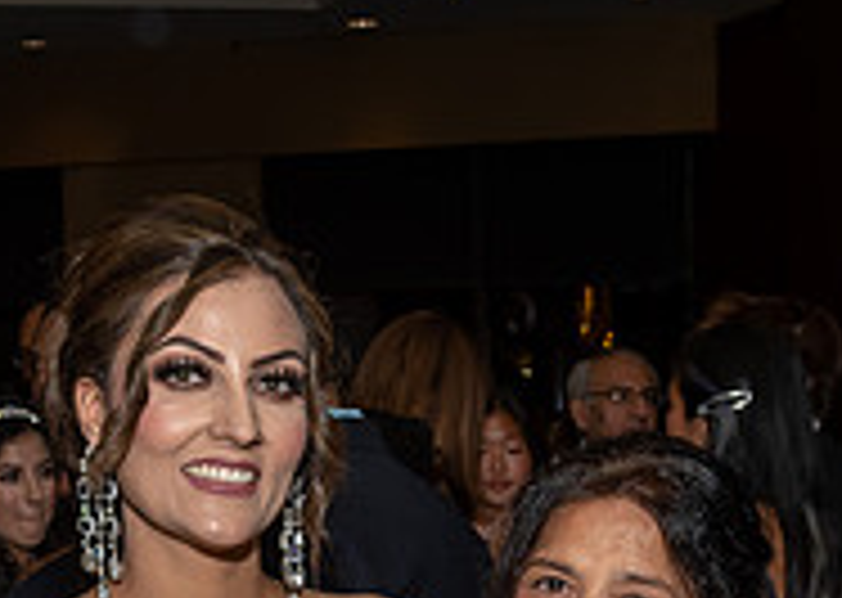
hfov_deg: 18.3
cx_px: 257
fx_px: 2603
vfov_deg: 12.8
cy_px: 708
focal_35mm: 109
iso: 400
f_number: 7.1
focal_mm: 20
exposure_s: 1/250
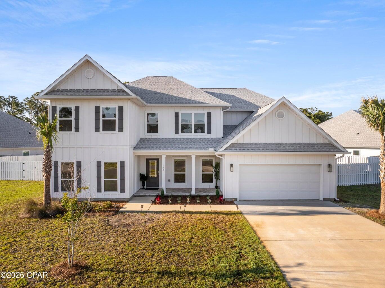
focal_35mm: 24
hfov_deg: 71.6
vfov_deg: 56.8
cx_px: 192
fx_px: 267
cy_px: 144
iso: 110
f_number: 2.8
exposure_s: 1/50
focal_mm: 12.29
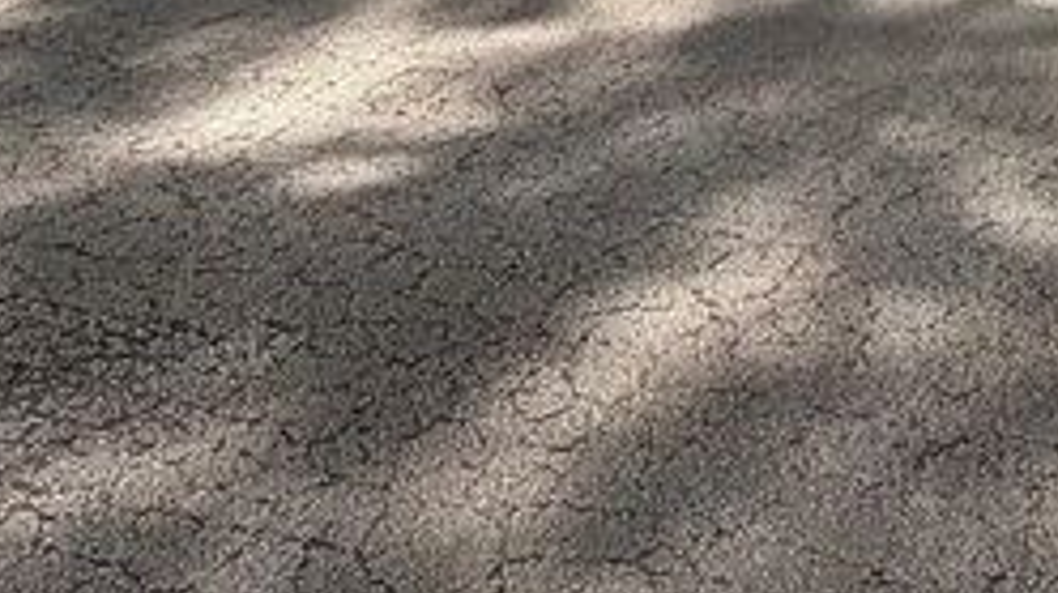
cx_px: 1160
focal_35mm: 63
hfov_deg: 30.0
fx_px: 1766
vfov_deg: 13.4
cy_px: -875
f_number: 2.2
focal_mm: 2.22
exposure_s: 1/502
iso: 64
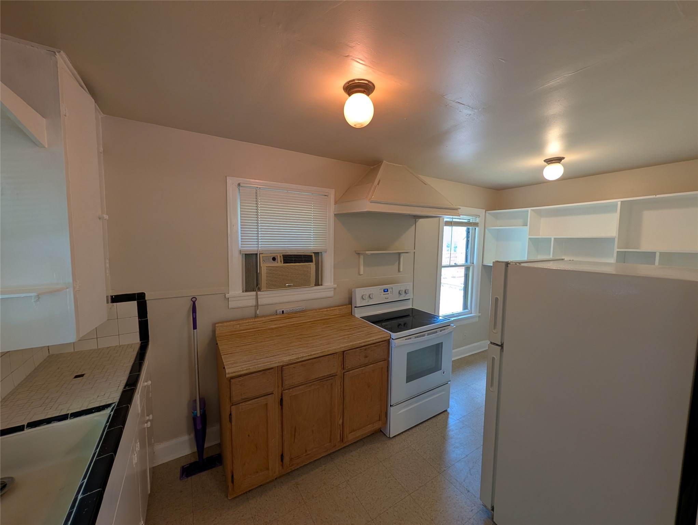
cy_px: 262
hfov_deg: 110.5
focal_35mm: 12
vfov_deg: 94.6
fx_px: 242
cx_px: 349
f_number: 1.7
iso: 75
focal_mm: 2.02
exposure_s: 1/60
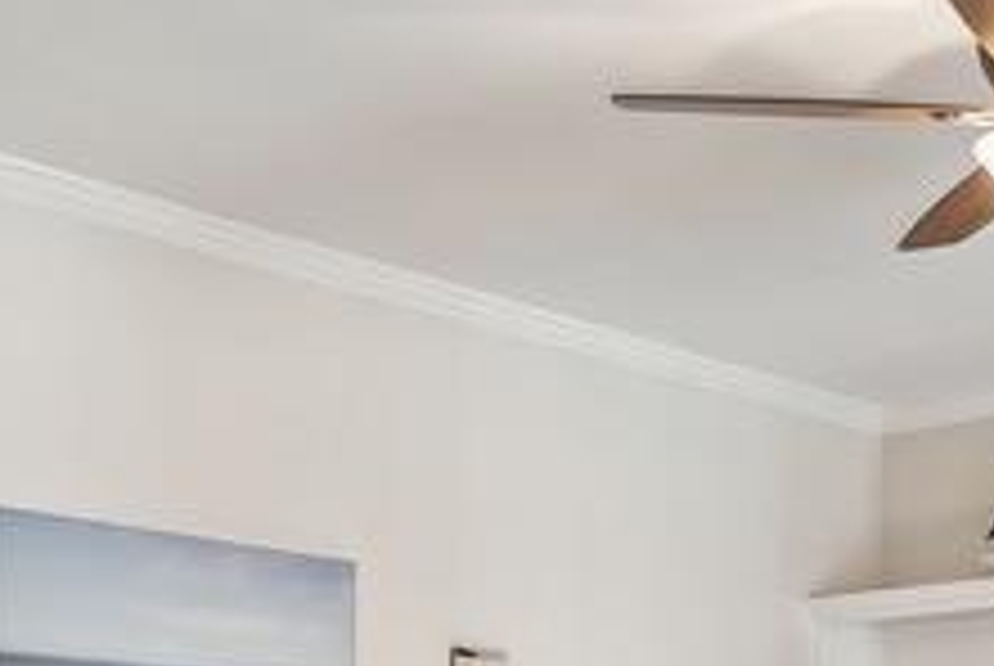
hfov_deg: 24.9
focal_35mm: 76
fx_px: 2110
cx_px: 1061
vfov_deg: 16.7
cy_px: 920
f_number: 6.3
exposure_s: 1/2.5
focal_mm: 16.5
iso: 125
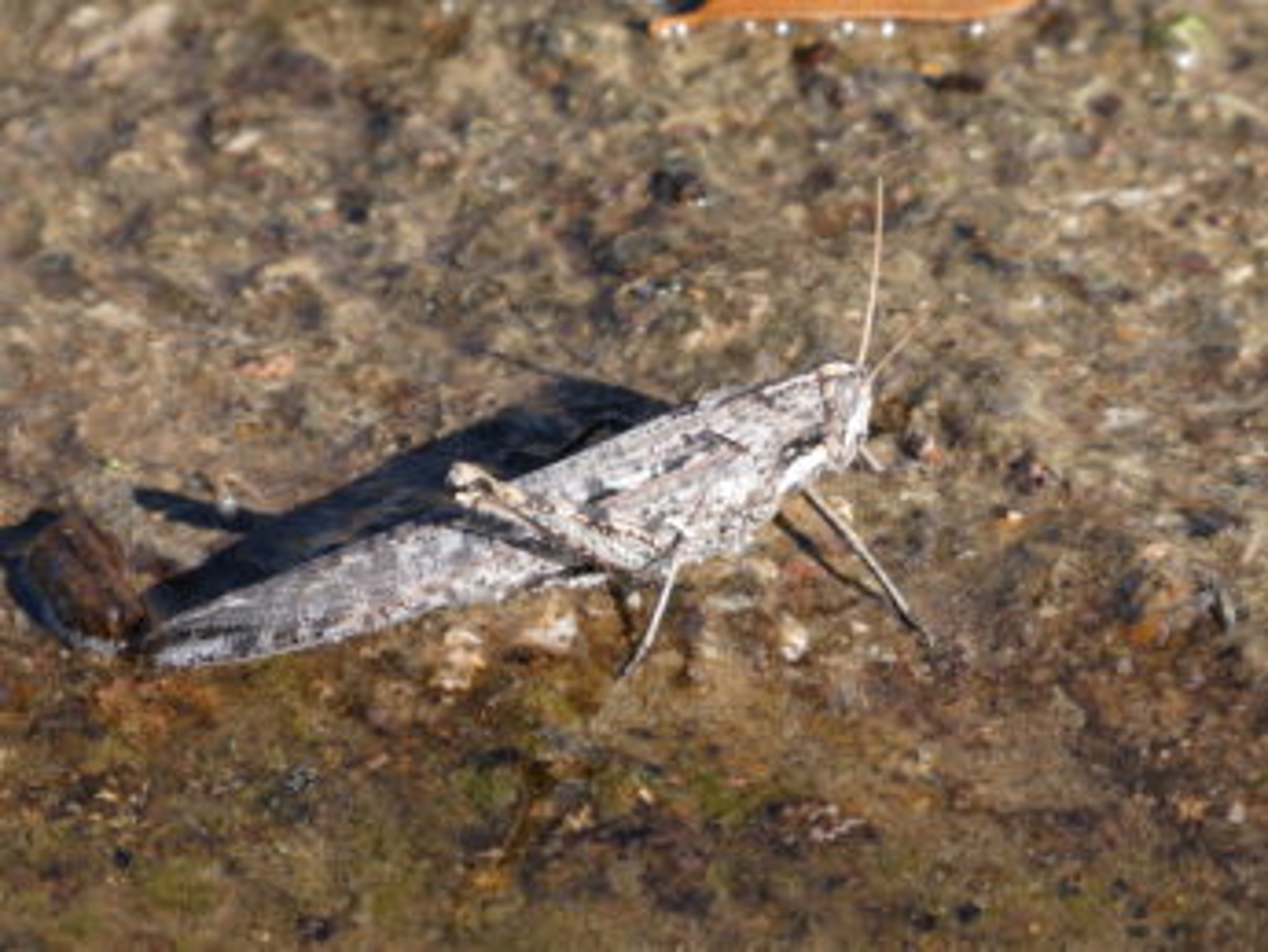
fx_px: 14657
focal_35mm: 400
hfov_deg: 5.0
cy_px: 476
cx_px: 634
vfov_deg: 3.7
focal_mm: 71.7
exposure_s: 1/160
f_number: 6
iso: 80
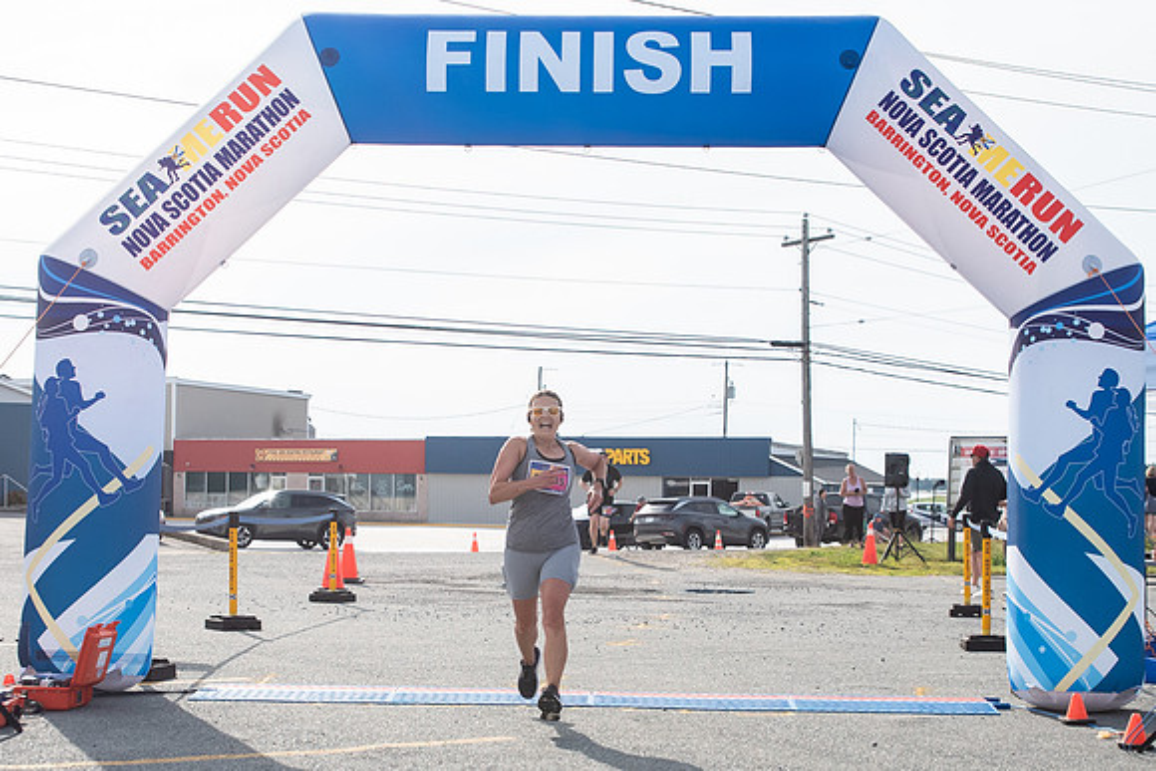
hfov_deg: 34.6
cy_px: 493
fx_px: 1857
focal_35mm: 58
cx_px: 522
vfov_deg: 23.4
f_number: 4
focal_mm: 32
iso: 800
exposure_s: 1/3200
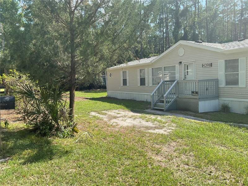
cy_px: 93
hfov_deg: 61.7
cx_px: 124
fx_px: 208
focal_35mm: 29
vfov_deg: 48.2
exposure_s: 1/816
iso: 16
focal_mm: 3
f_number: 1.8
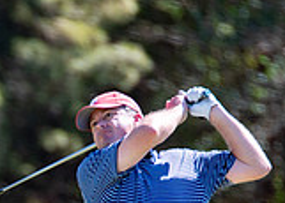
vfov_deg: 1.3
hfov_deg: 1.9
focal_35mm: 1085
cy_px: 313
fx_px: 8782
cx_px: -70
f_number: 2.8
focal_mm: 200
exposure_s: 1/1000
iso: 100
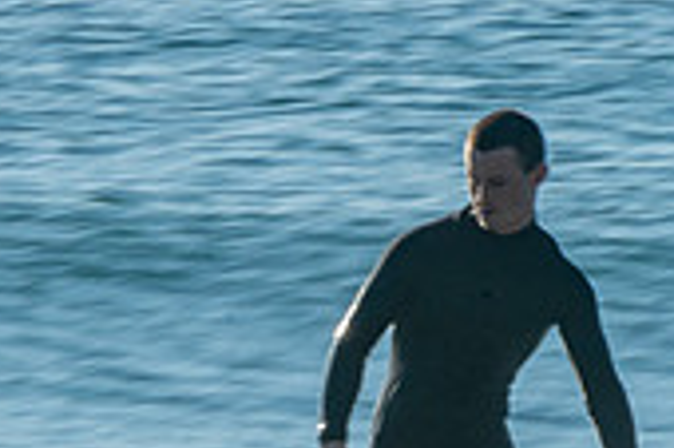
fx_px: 38362
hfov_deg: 1.0
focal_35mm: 2051
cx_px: 547
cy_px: 557
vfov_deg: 0.7
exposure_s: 1/30
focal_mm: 400
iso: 100
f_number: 25
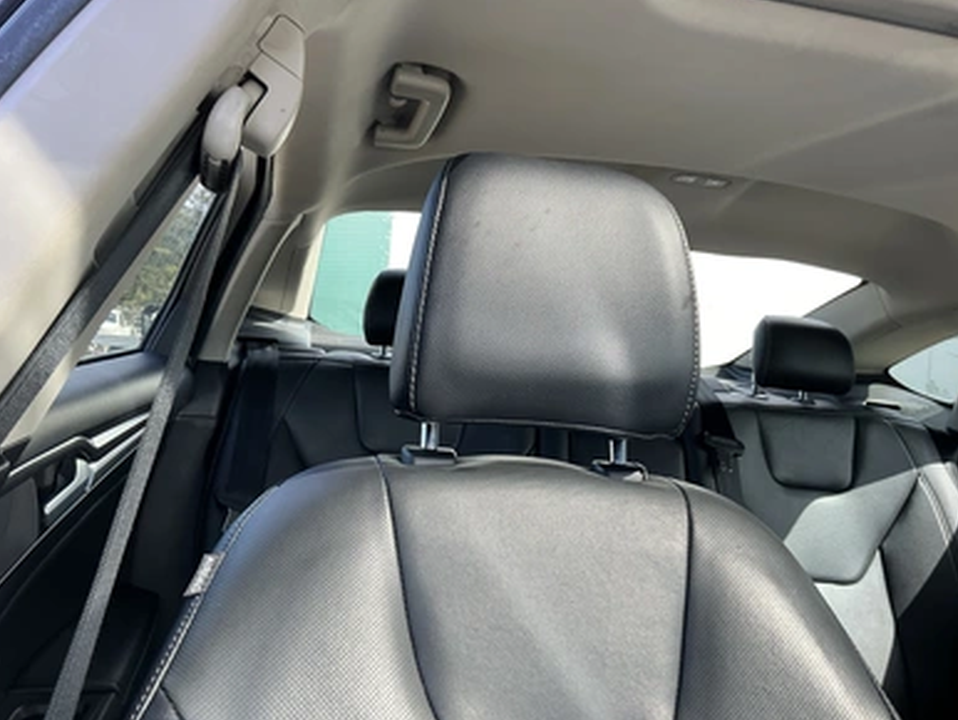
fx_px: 803
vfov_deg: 48.3
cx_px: 486
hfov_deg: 61.6
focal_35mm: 29
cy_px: 365
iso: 25
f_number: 1.8
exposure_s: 1/122
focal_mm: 3
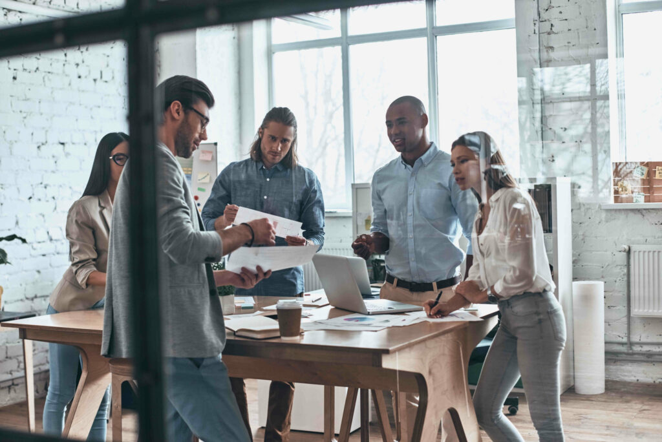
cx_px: 331
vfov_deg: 27.0
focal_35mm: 50
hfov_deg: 39.6
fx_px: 920
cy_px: 221
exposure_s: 1/200
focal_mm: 50
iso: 640
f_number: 2.5
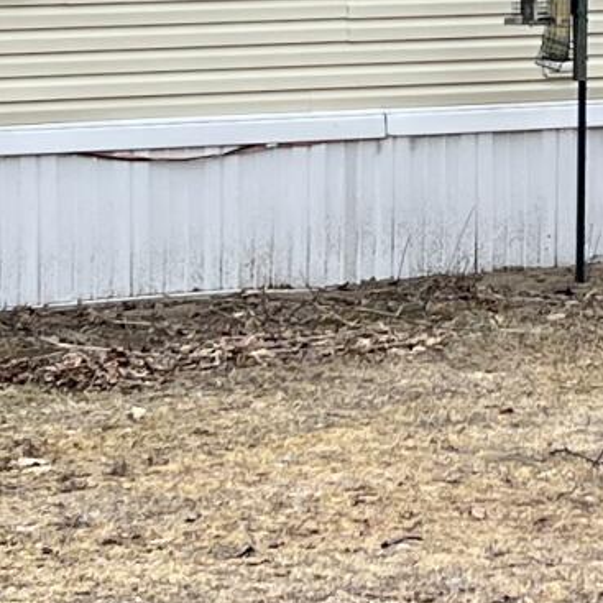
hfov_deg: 9.2
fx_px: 3705
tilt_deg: +0.5
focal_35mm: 188
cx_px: 623
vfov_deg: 9.1
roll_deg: +1.0
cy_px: -215
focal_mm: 5.7
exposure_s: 1/1196
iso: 50
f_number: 1.5
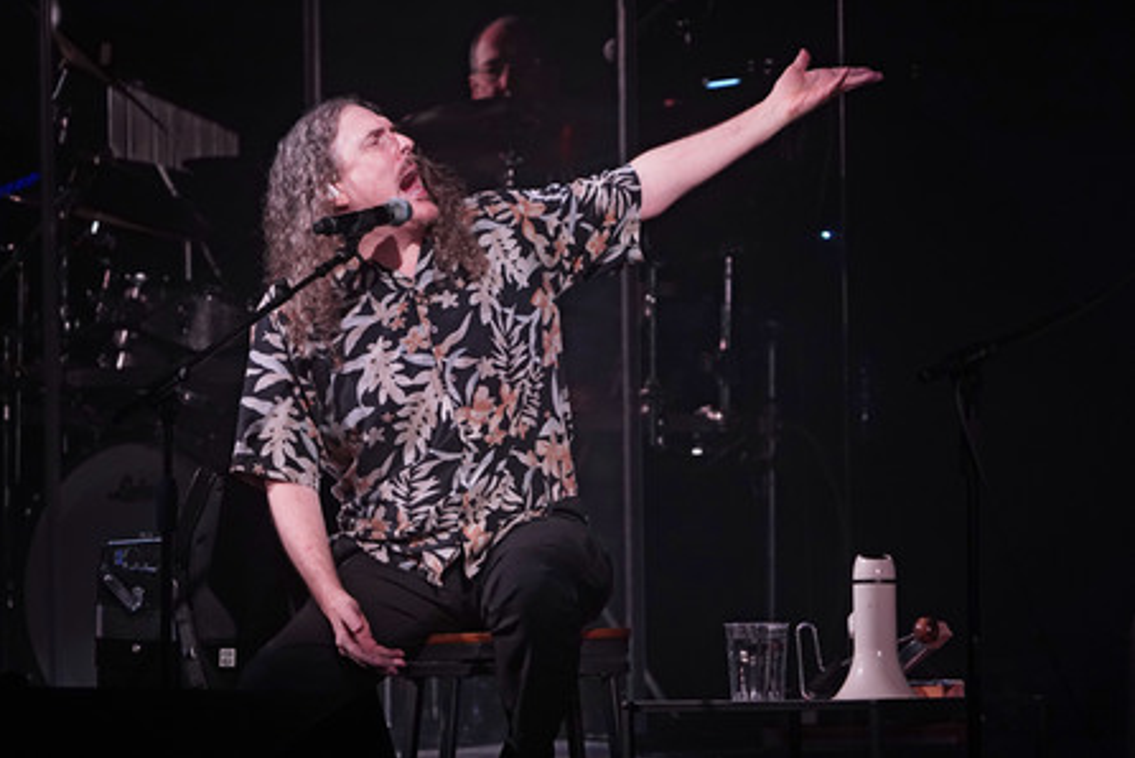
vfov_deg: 4.5
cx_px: 564
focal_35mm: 306
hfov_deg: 6.7
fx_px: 9653
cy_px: 379
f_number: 6.3
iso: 3200
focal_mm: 303
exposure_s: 1/500
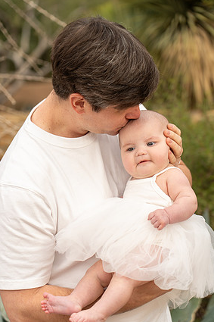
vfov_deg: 18.8
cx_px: 106
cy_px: 156
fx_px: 973
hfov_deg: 12.6
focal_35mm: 109
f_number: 4
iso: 100
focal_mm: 103
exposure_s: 1/200
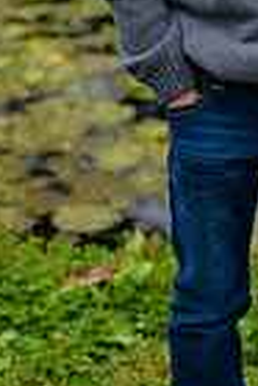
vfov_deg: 12.5
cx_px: 264
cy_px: -19
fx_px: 1737
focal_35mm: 162
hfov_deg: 8.4
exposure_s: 1/400
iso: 200
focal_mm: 50
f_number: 3.2
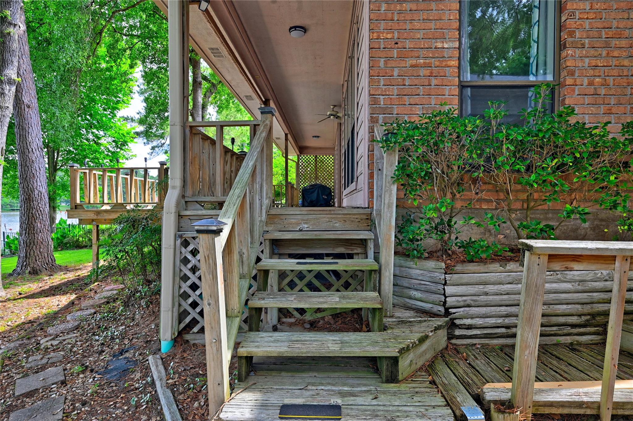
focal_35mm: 20
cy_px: 210
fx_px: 351
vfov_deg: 61.8
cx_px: 316
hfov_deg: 84.0
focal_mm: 20
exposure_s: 1/80
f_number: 8
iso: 400
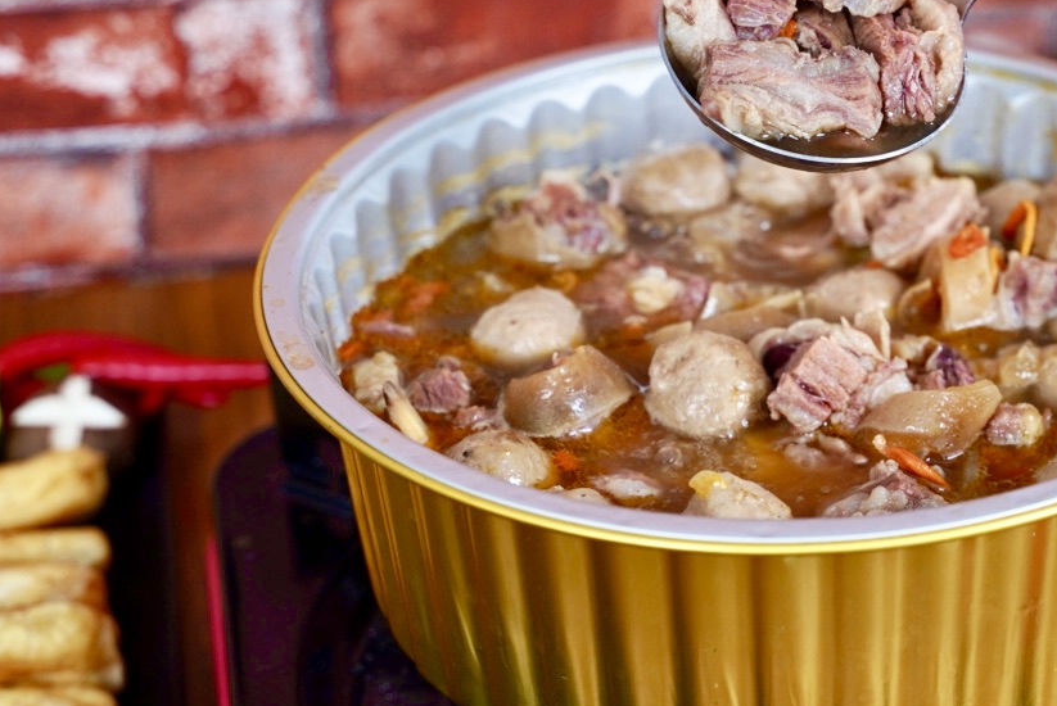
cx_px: 852
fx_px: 3114
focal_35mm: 106
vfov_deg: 12.9
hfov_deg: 19.1
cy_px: 164
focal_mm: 54
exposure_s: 1/125
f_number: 4
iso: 250
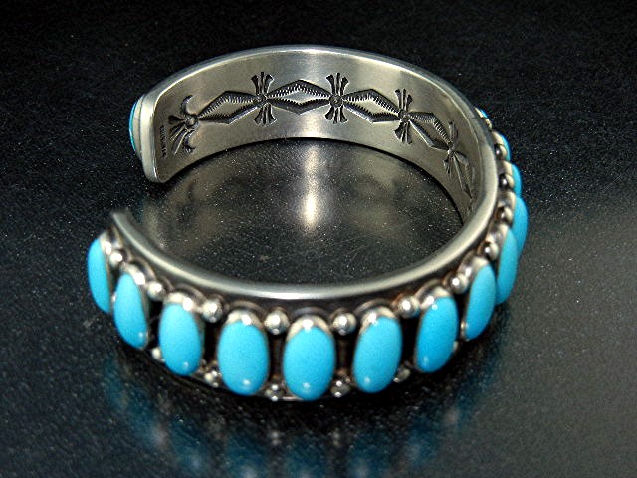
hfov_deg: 32.7
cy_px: 239
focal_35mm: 59
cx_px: 318
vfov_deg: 24.8
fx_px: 1086
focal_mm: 10.6
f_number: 4
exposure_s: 1/30
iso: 217
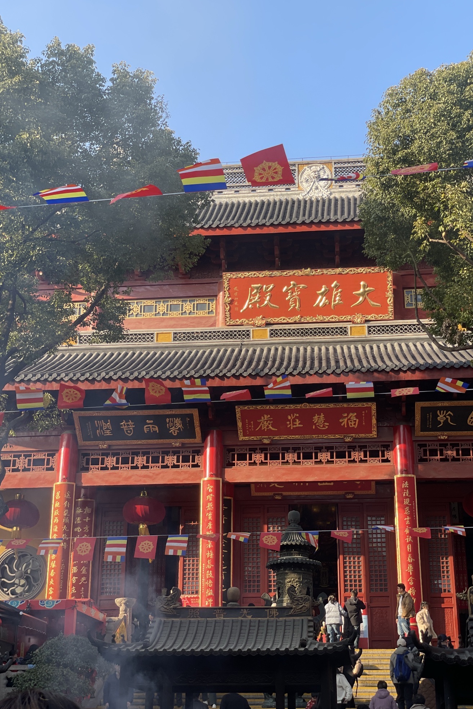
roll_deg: +0.1
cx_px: 241
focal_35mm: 55
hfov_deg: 24.6
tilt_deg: +21.6
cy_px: 356
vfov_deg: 36.2
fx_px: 1084
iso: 32
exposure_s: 1/375
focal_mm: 6
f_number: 2
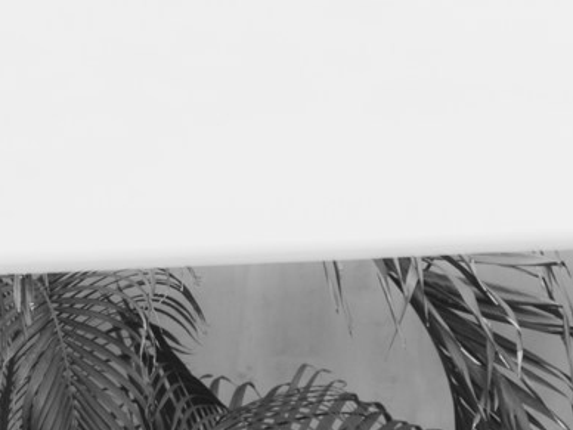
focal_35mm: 327
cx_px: 573
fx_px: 5413
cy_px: 1073
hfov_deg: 6.0
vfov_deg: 4.4
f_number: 1.8
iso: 125
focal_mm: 50
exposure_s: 1/640
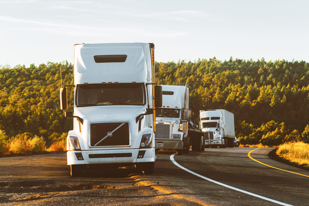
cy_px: 103
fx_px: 1159
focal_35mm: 135
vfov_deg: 10.2
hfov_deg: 15.2
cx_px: 154
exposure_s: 1/500
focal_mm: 135
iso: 500
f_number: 8
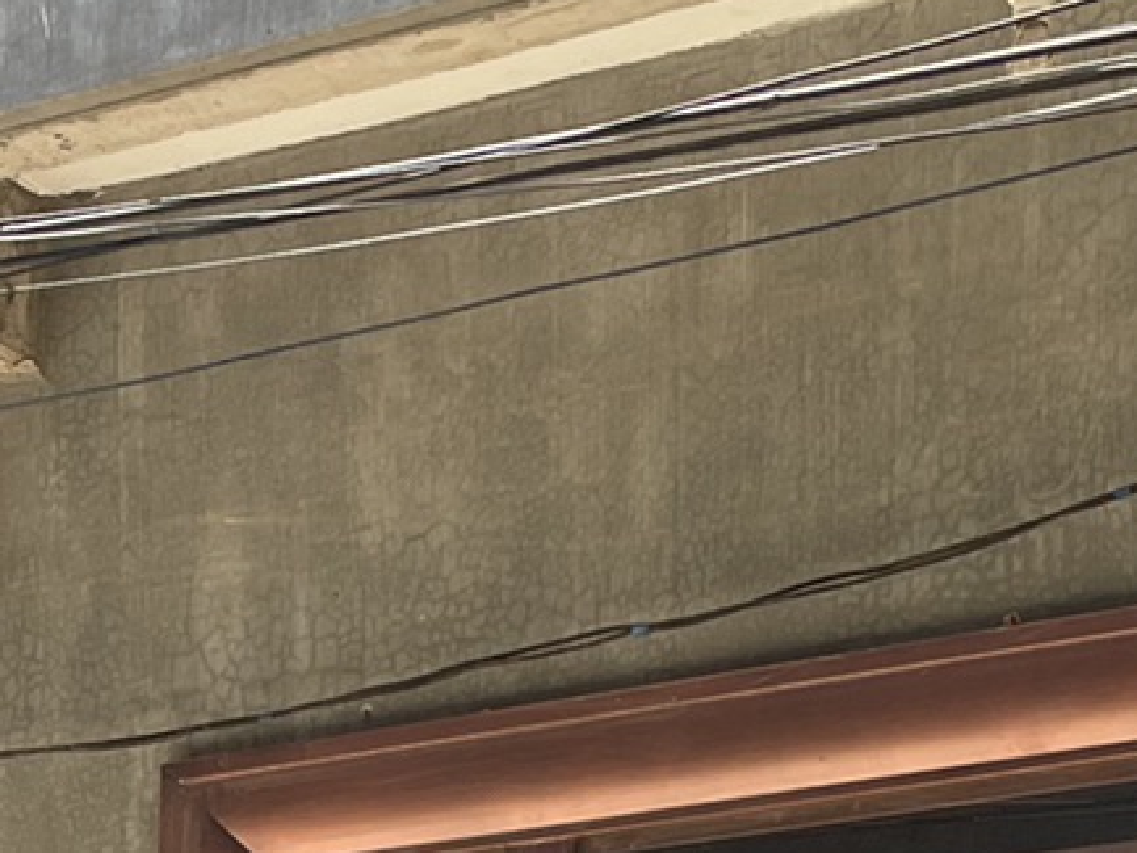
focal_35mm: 120
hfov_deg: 16.4
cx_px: 399
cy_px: 1661
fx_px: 3943
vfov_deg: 11.3
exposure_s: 1/383
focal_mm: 4.2
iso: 32
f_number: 1.6
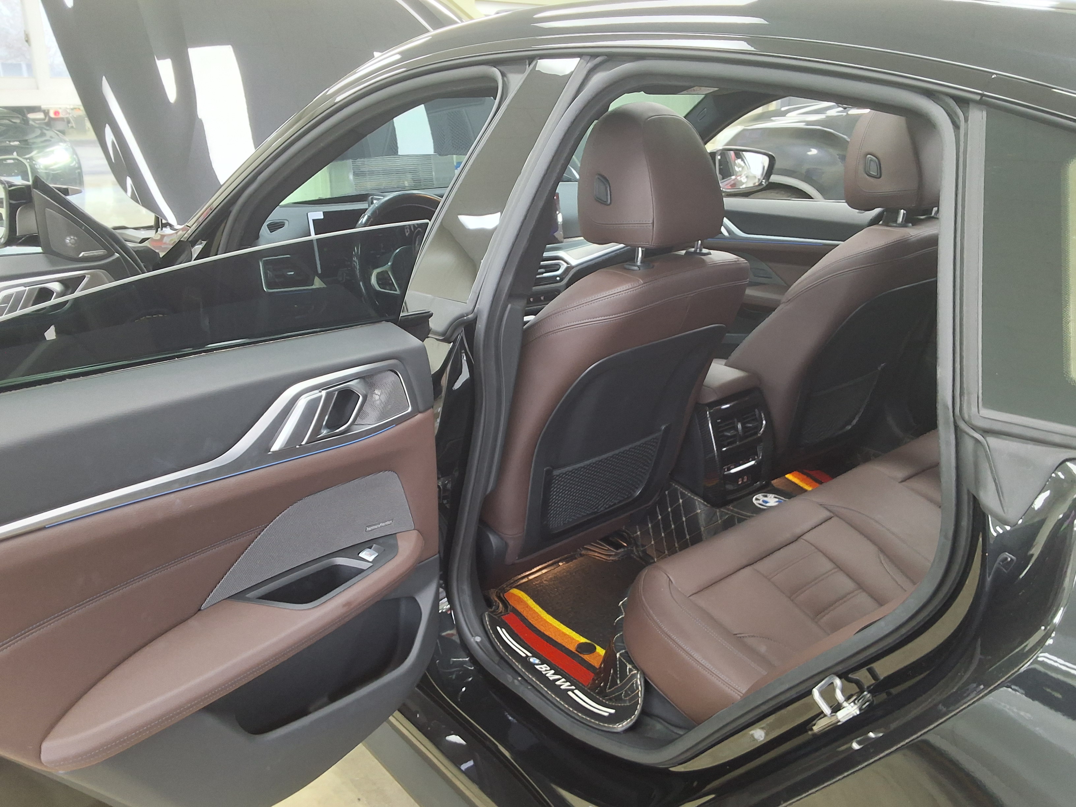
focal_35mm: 28
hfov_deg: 63.4
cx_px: 538
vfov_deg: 49.7
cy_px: 404
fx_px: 870
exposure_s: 1/40
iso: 160
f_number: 1.9
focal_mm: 2.91
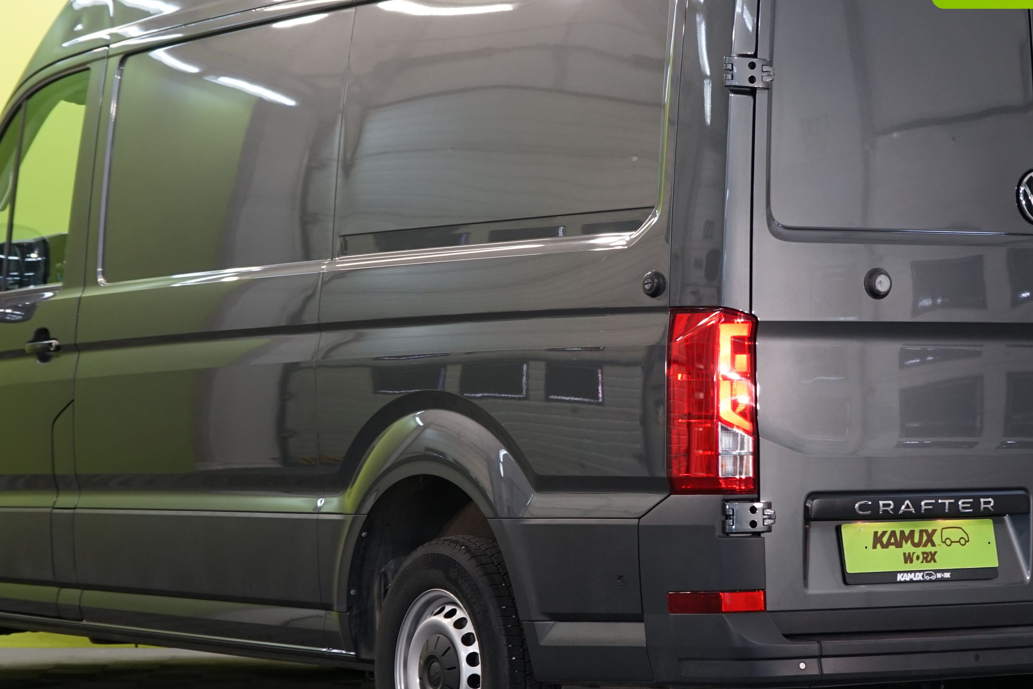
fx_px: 3386
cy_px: 337
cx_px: 569
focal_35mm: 118
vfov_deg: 11.6
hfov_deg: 17.3
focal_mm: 63
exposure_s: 1/30
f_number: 5.6
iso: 500
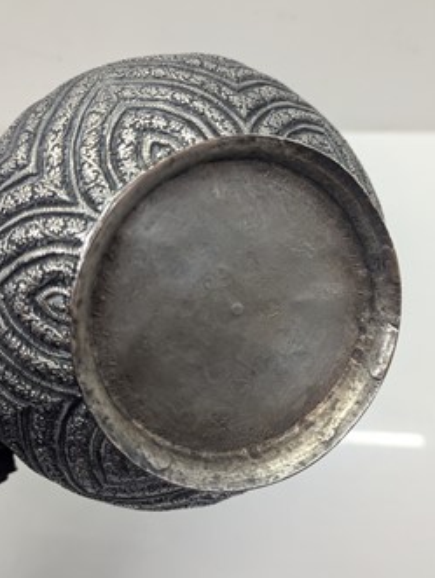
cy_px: 260
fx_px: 485
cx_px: 200
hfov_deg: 48.3
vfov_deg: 61.5
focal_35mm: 29
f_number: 1.85
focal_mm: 6.81
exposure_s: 1/451
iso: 459
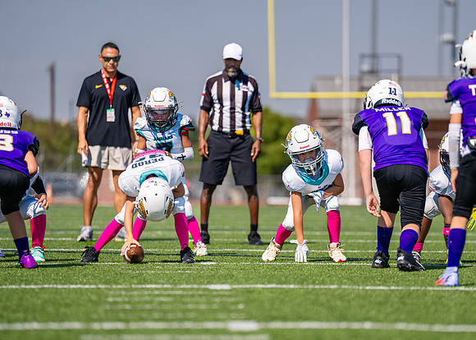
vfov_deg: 6.0
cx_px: 291
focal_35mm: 240
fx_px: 3244
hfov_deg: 8.4
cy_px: 192
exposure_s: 1/2500
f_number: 2.8
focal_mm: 200
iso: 100
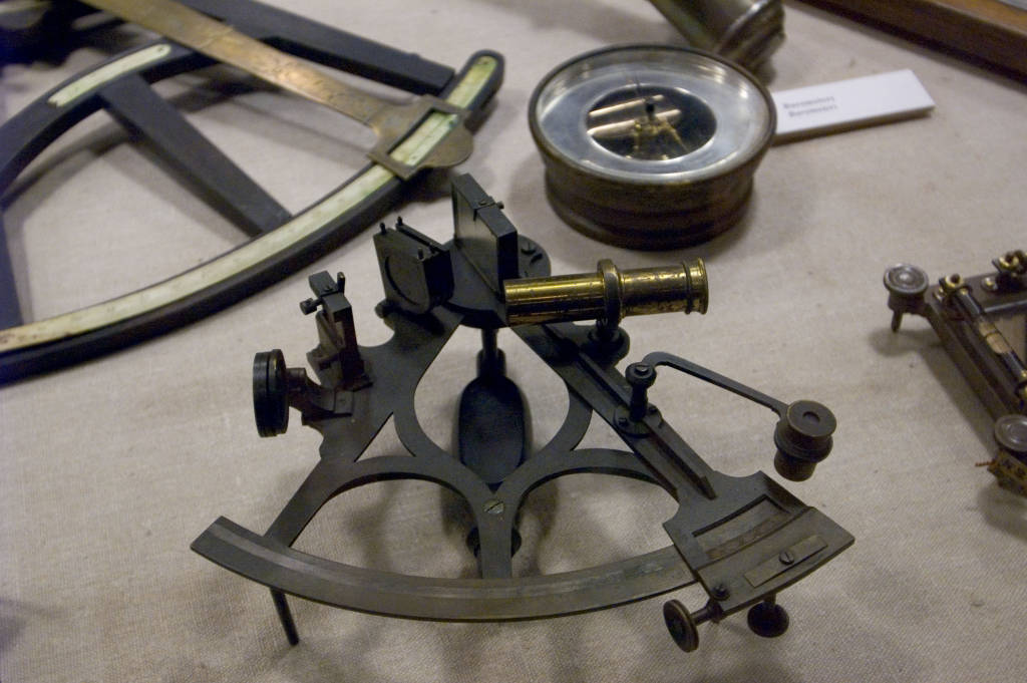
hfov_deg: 37.9
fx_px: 1496
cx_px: 514
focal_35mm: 52
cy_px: 342
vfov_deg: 25.7
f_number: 4
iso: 1600
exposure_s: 1/80
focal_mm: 35
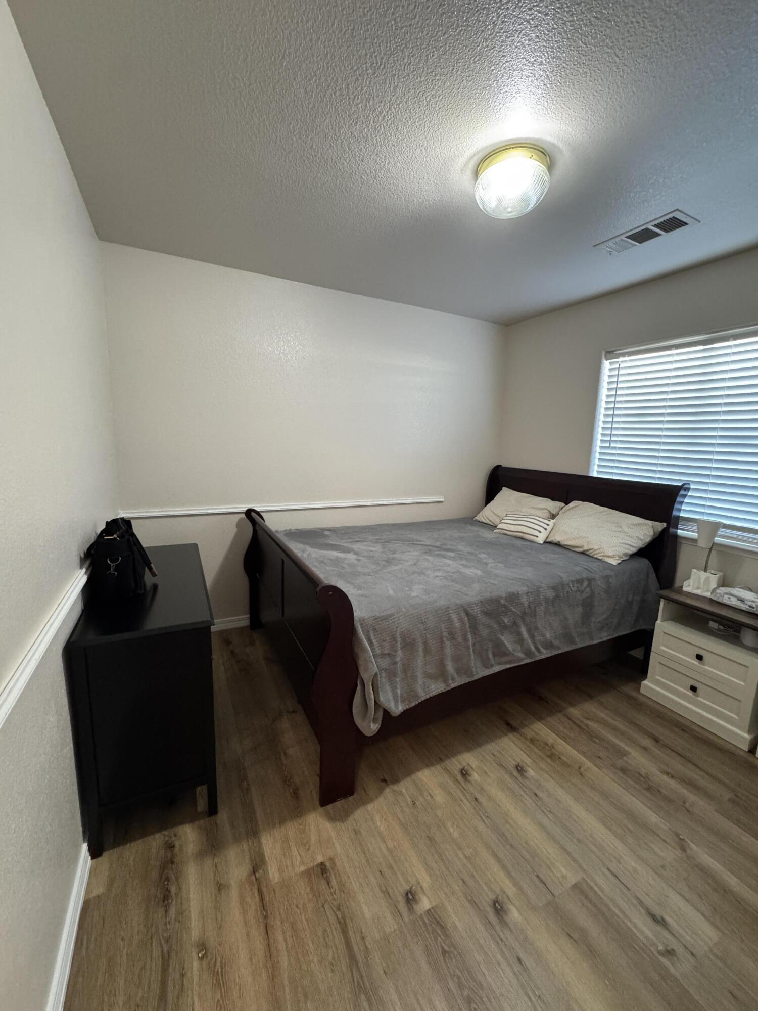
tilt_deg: -9.5
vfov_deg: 102.1
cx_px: 379
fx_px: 409
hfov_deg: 85.7
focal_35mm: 14
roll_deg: -1.3
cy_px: 506
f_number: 2.2
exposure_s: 1/60
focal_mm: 2.22
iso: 640
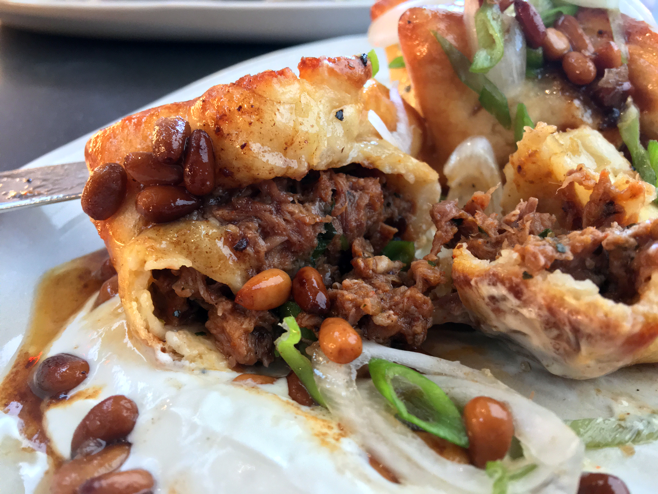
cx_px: 329
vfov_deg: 48.2
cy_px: 247
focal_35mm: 29
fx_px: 551
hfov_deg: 61.7
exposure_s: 1/17
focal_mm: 4.2
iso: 200
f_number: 2.2
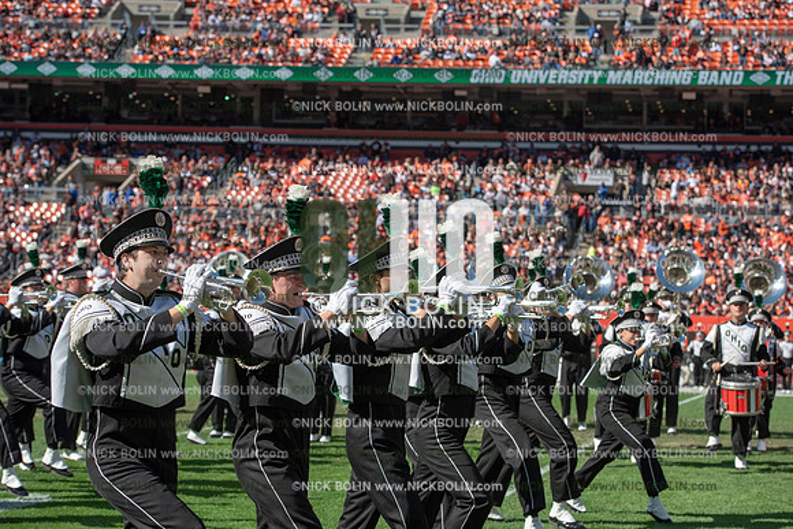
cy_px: 264
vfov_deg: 16.1
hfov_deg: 23.9
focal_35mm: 85
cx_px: 396
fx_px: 1873
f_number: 5
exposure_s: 1/2000
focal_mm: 85
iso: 400
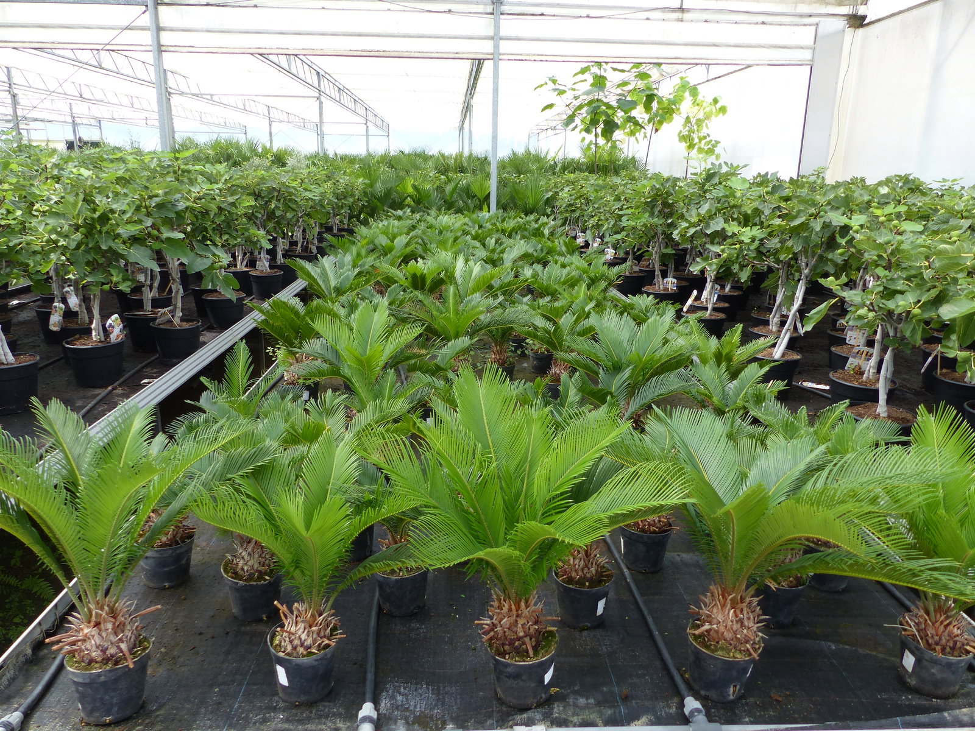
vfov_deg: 54.9
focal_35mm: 25
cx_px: 488
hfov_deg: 69.4
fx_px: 704
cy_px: 366
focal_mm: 4.5
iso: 100
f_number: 3.2
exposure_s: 1/125
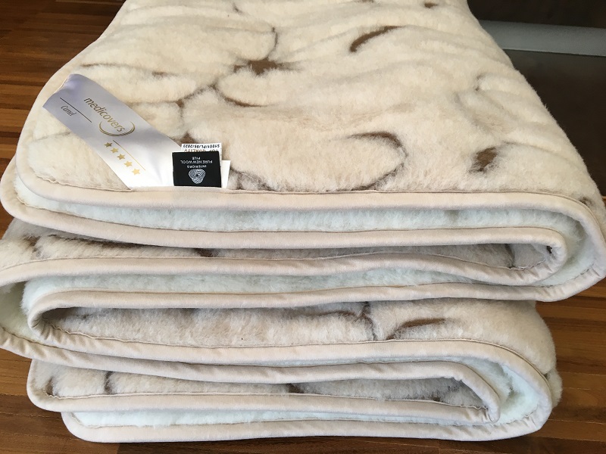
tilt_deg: -39.3
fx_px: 508
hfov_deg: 61.7
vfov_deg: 48.2
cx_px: 303
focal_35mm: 29
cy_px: 227
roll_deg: -2.7
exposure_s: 1/33
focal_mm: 4.15
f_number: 2.2
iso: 40
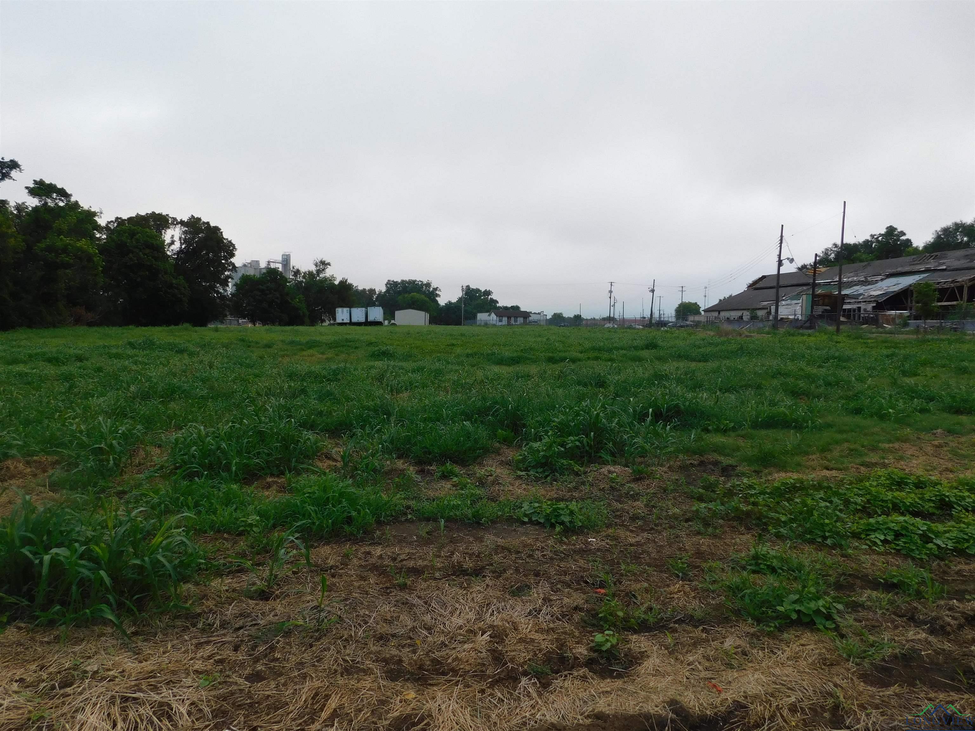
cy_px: 366
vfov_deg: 58.9
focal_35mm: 23
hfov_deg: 73.9
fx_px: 648
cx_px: 488
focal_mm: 4
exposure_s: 1/250
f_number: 3
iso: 125
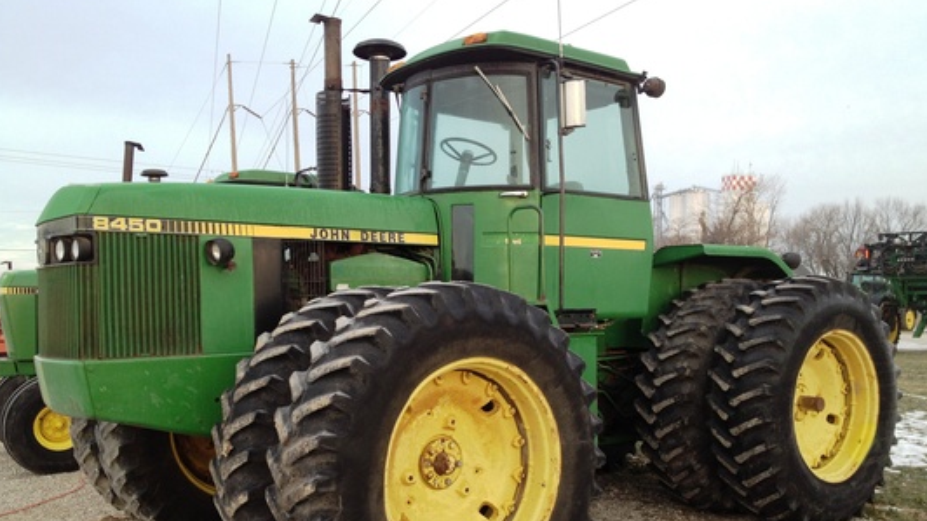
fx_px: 958
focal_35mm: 39
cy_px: 333
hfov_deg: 51.6
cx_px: 462
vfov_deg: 30.3
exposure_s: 1/120
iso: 64
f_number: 2.4
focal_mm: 4.28
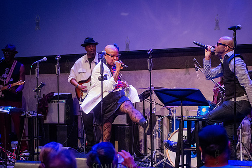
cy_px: 85
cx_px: 115
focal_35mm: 89
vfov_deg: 15.3
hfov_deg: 22.9
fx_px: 623
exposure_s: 1/400
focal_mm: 80
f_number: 3.5
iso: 6400
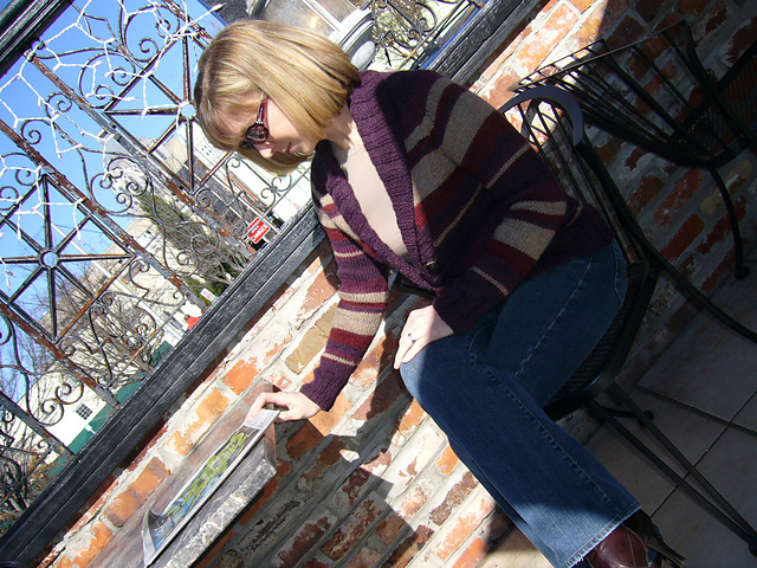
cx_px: 378
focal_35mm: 35
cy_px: 284
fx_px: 765
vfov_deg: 40.7
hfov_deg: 52.6
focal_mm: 5.8
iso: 80
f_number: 5.6
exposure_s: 1/250
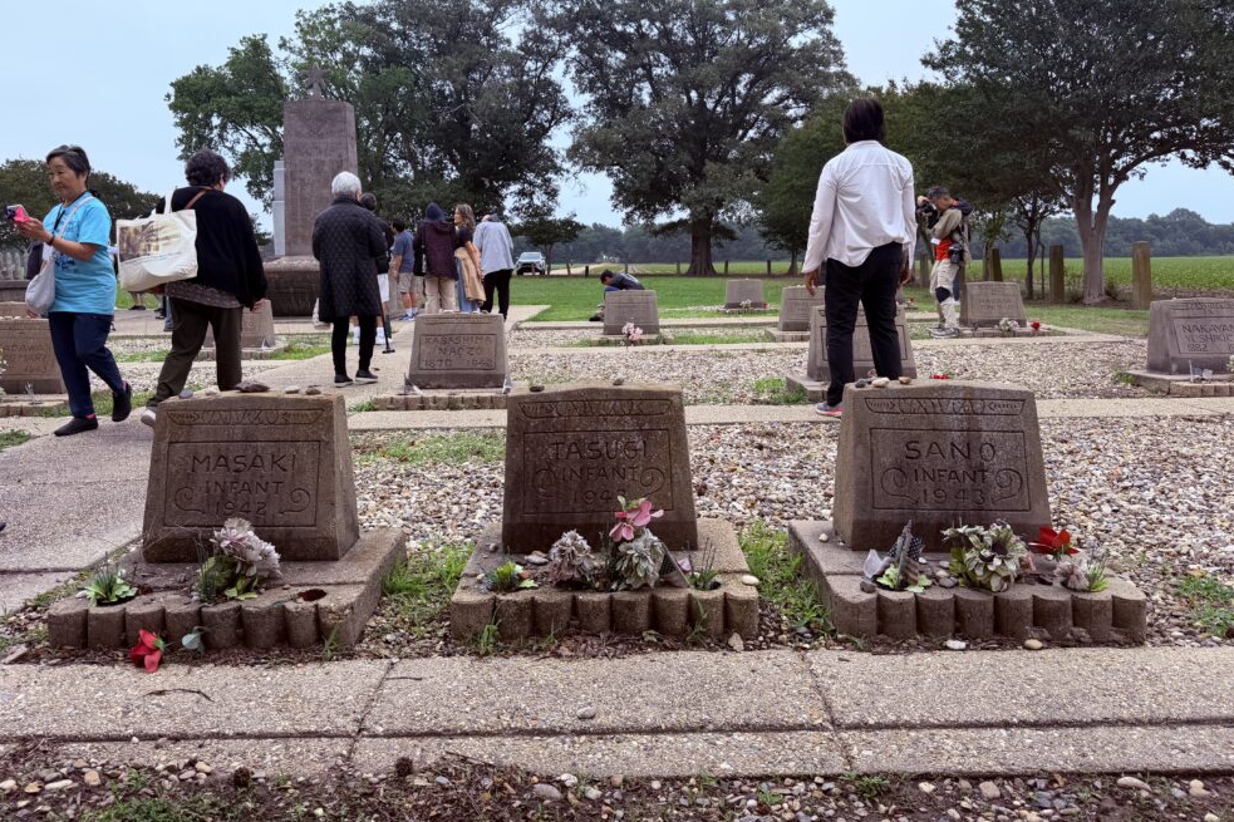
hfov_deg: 69.4
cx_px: 598
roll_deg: +0.8
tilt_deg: -5.4
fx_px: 891
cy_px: 341
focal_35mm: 26
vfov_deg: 49.3
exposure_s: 1/1192
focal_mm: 6.76
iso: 80
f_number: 1.78
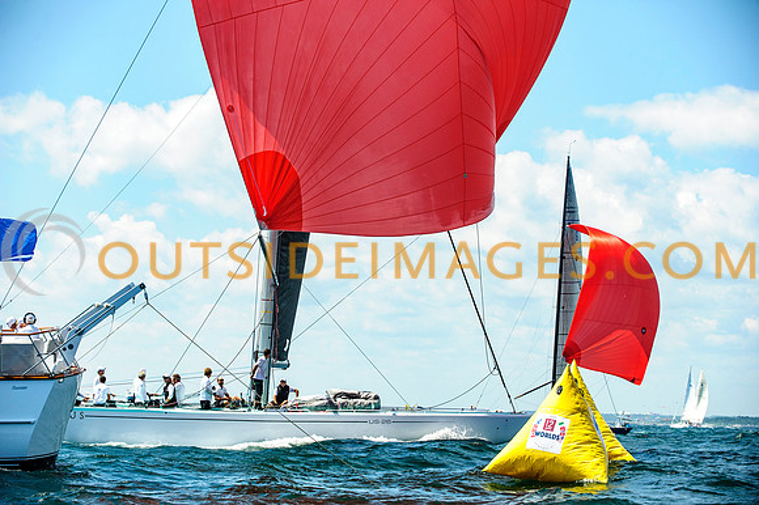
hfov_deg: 20.4
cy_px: 252
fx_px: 2107
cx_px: 380
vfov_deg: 13.7
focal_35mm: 100
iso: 320
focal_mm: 100
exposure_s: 1/2000
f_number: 5
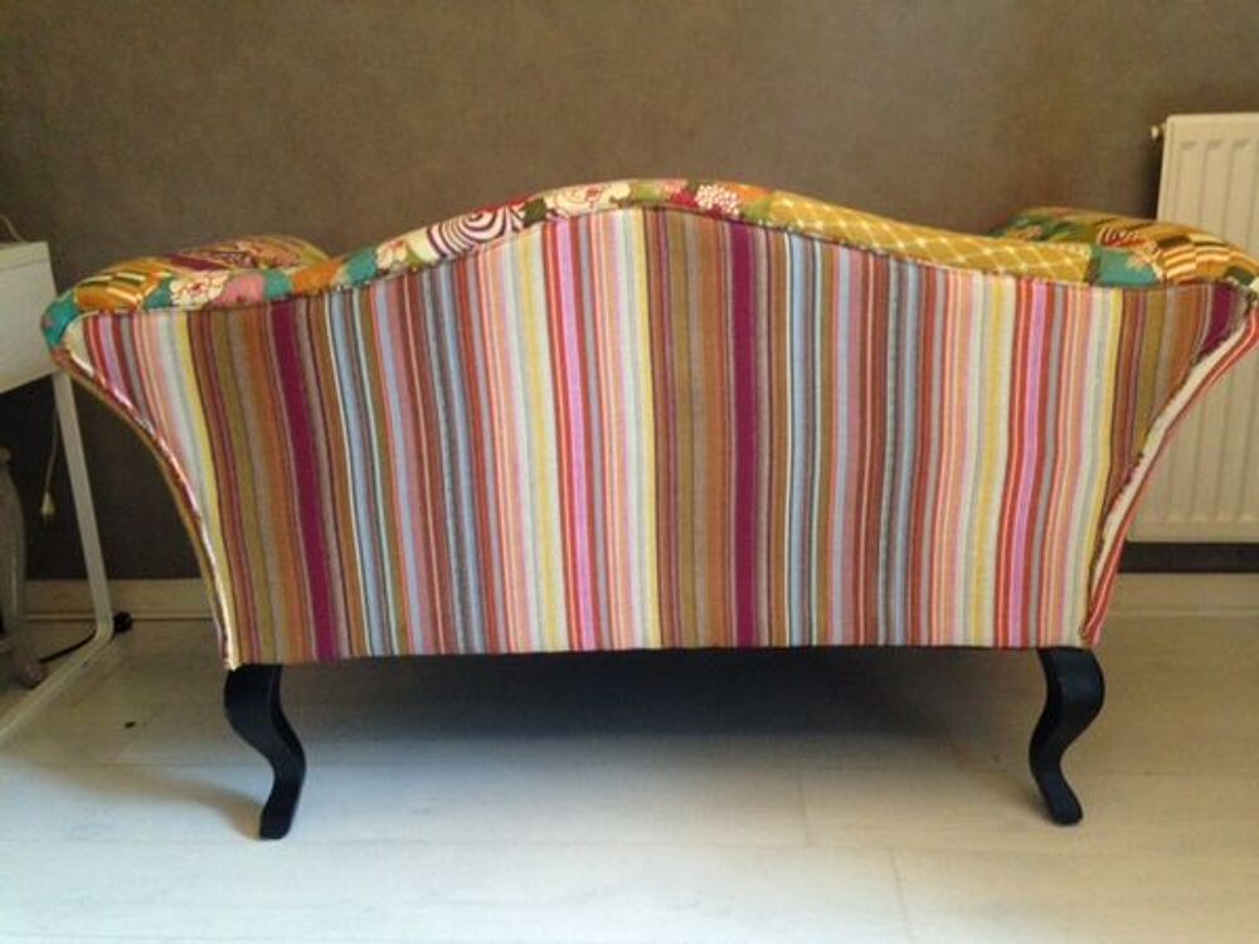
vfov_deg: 42.9
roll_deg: +1.0
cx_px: 630
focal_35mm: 33
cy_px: 472
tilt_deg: -17.6
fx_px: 1200
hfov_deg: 55.4
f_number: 2.4
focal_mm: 4.12
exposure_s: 1/20
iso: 320
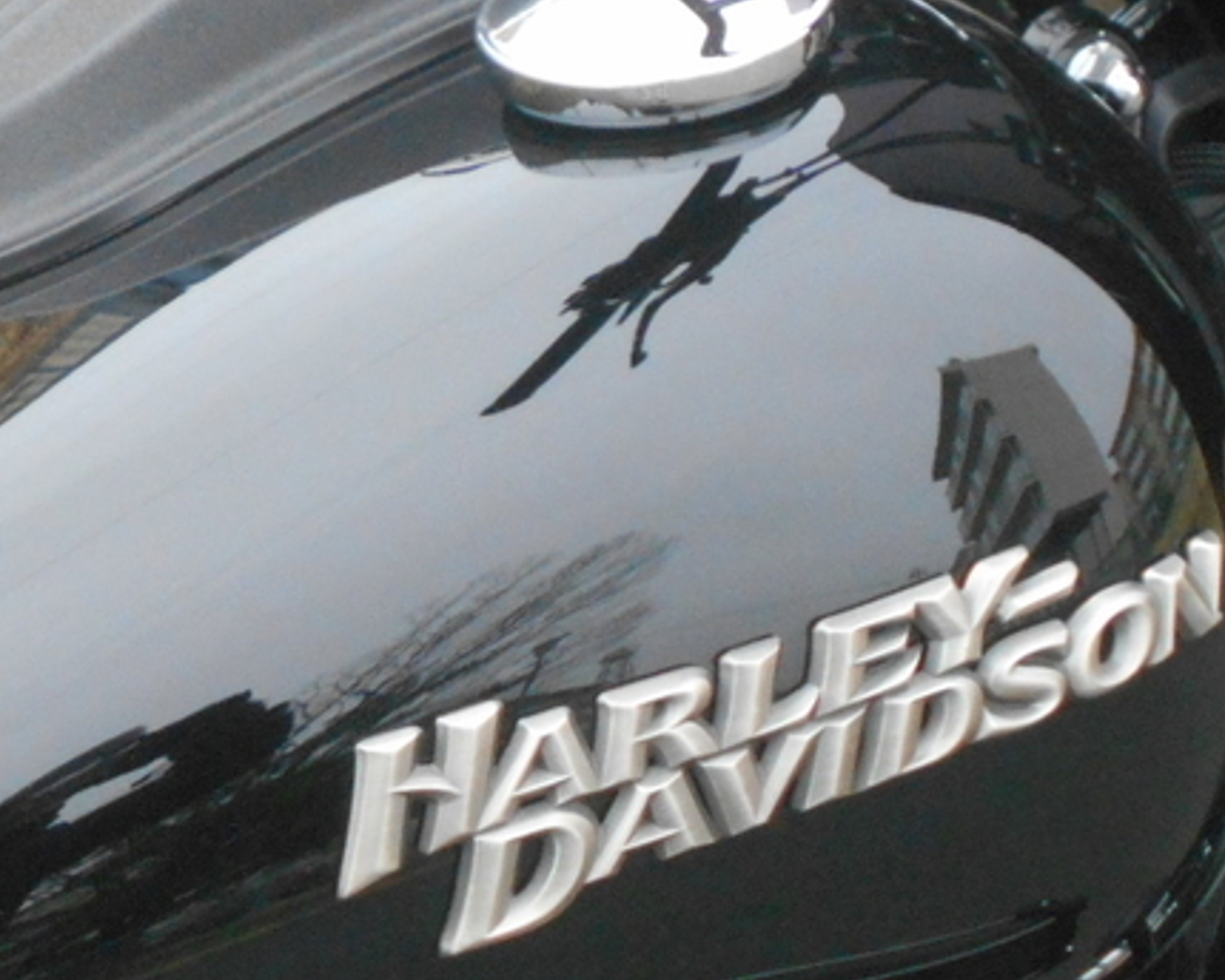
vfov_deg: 9.8
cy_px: 459
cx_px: 151
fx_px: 5728
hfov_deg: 12.1
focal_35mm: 158
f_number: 4.9
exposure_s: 1/250
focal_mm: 10
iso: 400
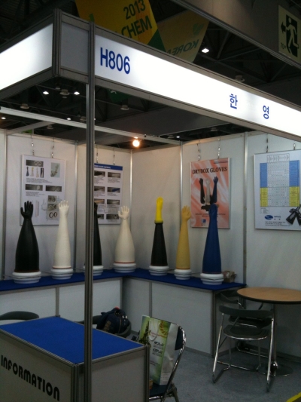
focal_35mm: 35
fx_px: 406
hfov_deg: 40.7
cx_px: 150
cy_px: 201
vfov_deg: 52.6
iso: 80
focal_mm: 3.85
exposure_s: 1/30
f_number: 2.8
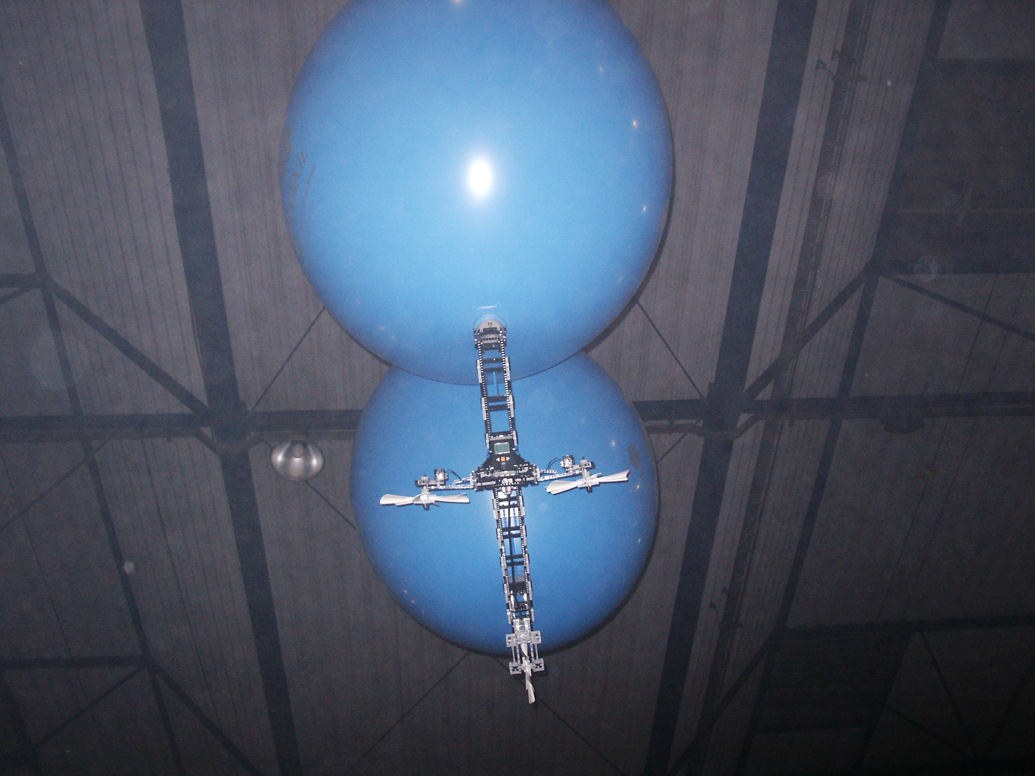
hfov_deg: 52.6
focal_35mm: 35
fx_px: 1046
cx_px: 518
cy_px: 388
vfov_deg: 40.7
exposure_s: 1/45
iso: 200
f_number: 3
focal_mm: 7.18
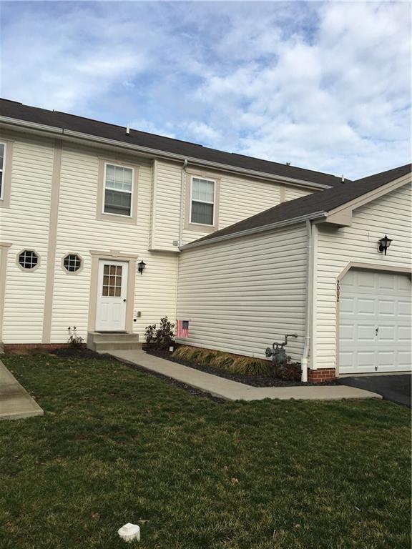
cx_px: 206
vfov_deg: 61.7
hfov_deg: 48.2
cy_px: 274
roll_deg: -1.4
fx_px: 460
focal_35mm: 29
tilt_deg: +4.9
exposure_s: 1/1099
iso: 25
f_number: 2.2
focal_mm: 4.15
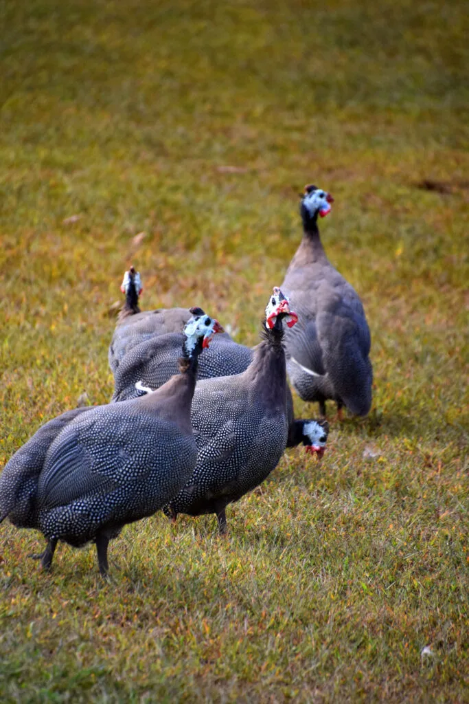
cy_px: 352
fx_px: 11720
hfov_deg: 2.3
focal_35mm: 600
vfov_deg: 3.4
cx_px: 234
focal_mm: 400
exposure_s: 1/1000
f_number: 6.3
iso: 800
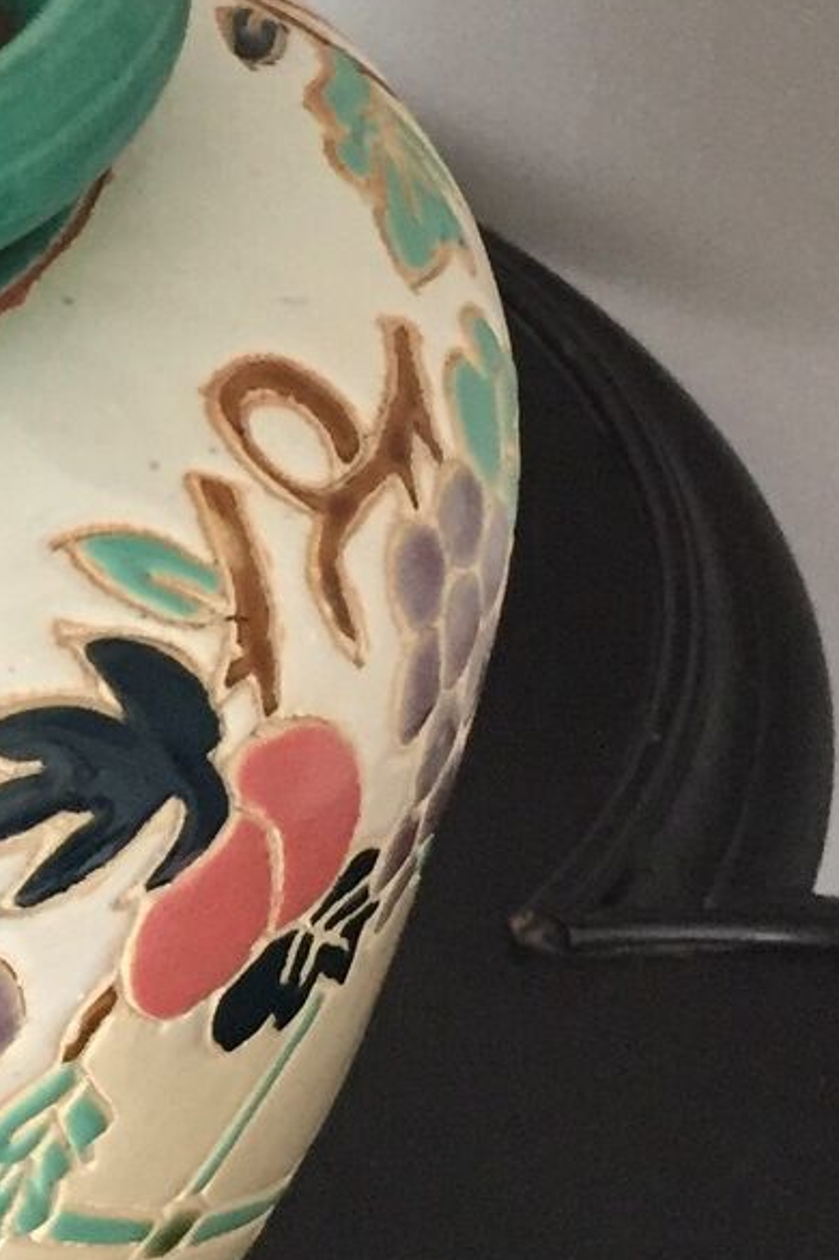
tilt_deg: -37.1
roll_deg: +3.1
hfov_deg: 13.0
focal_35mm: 103
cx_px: -151
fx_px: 3605
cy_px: 473
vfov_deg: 19.8
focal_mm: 4.15
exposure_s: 1/25
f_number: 2.2
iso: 250
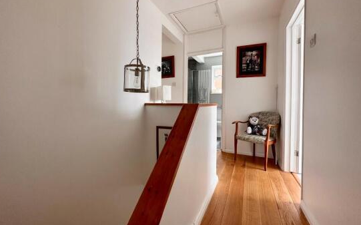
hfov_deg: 97.8
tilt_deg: +0.2
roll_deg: -0.3
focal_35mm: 16
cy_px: 106
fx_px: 157
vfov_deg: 71.2
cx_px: 174
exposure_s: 1/99
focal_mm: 2.22
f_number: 2.2
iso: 160
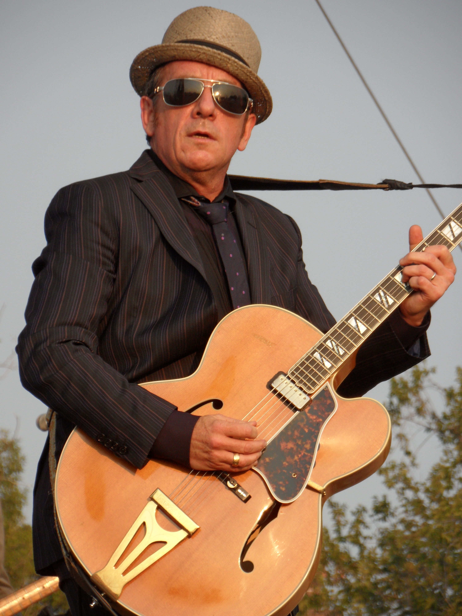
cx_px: 231
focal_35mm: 300
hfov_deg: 5.0
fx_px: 5339
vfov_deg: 6.6
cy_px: 308
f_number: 5.4
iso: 80
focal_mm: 49.4
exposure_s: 1/180
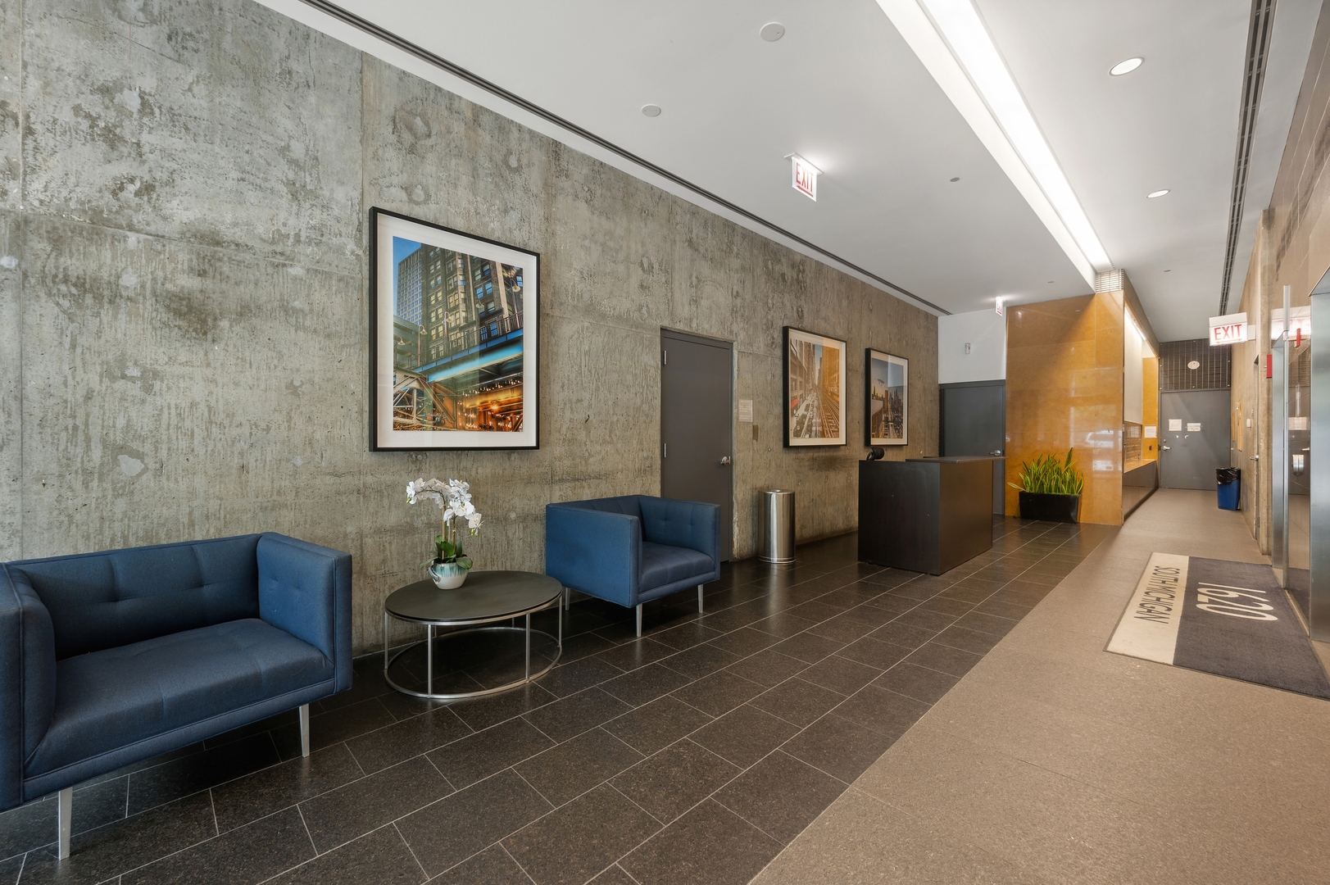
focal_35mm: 14
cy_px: 442
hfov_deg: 104.3
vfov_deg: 81.1
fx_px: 517
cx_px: 665
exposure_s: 1.3
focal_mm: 14
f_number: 10
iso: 100
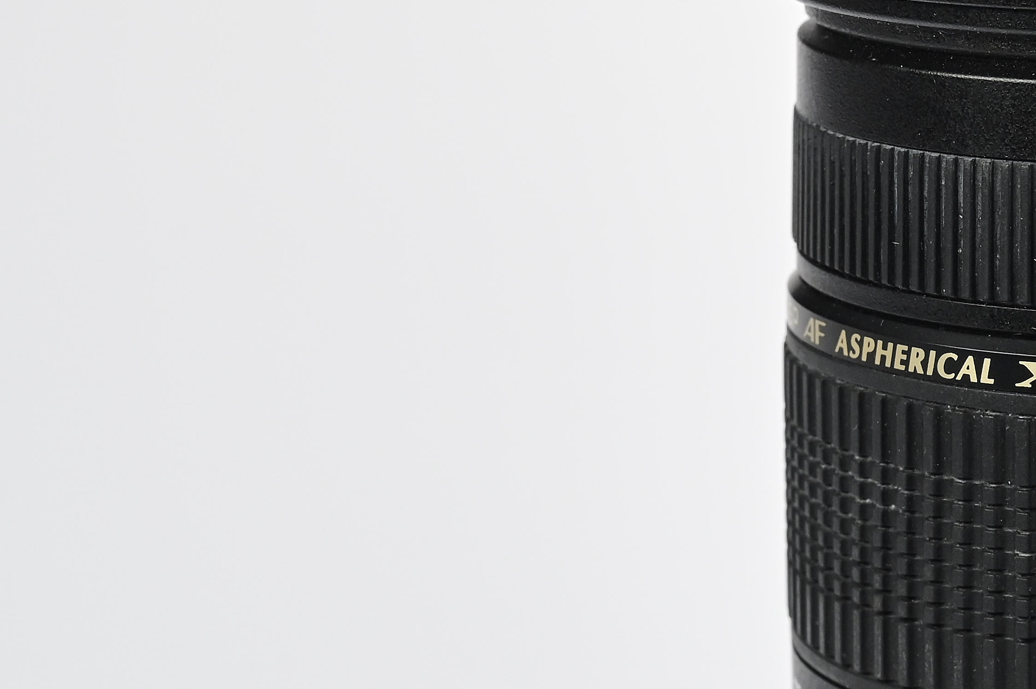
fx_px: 3853
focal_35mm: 134
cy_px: 287
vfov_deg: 10.2
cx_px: 1205
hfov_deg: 14.9
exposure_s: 1/100
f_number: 10
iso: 640
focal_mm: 50
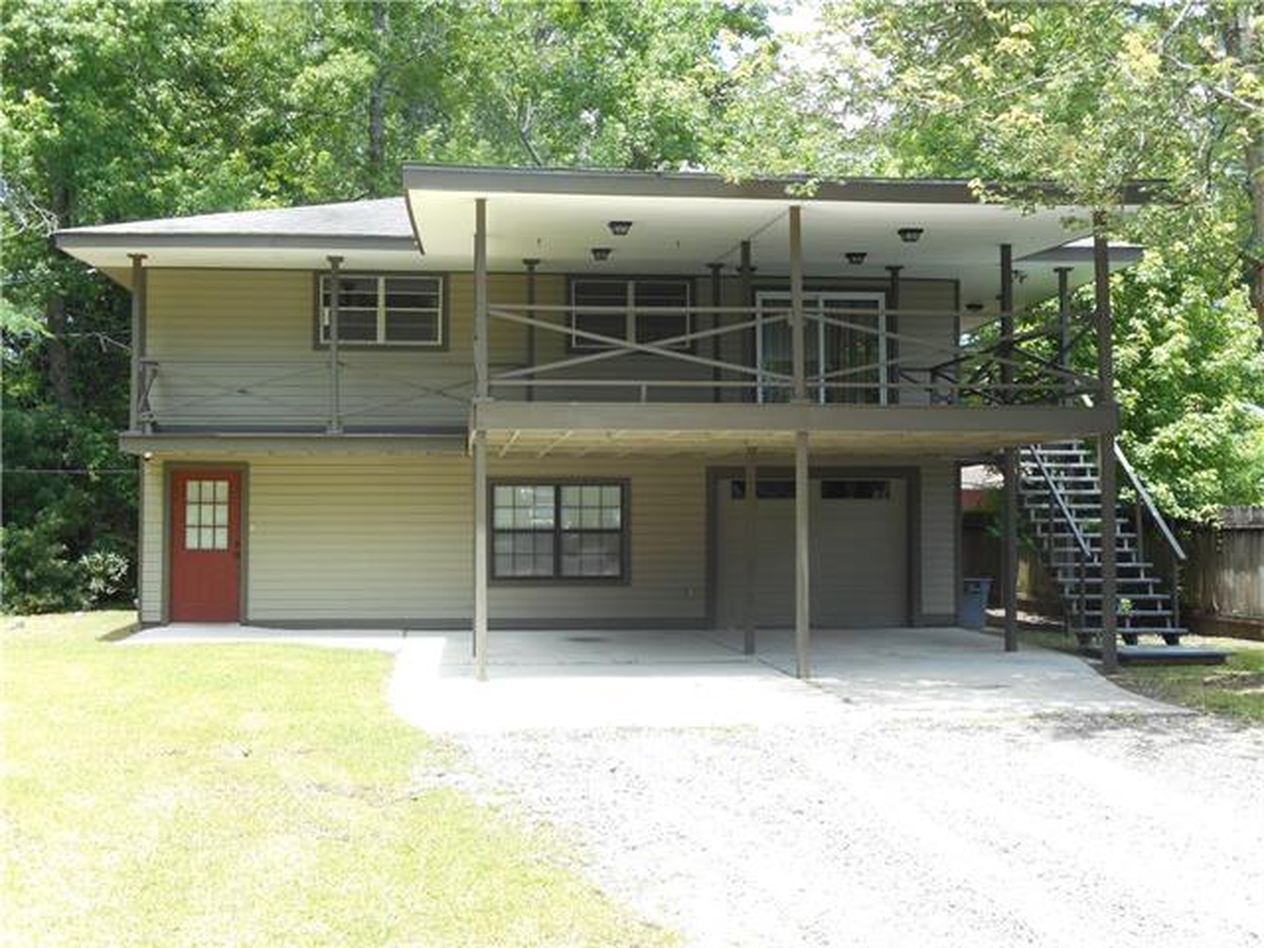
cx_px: 632
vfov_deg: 32.9
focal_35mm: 44
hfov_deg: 42.9
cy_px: 474
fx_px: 1607
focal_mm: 7.9
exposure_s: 1/80
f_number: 4.7
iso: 80
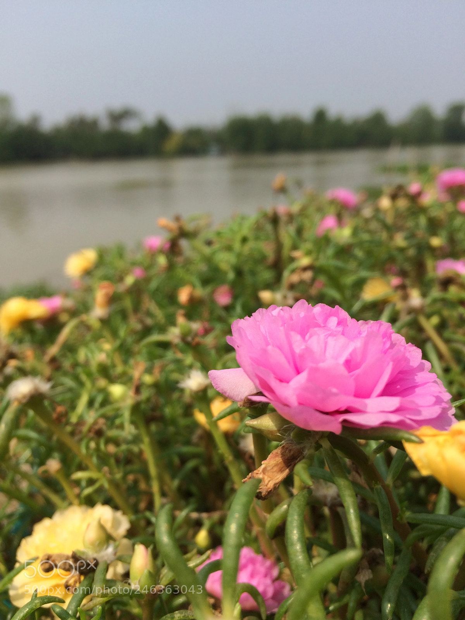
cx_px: 232
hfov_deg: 48.2
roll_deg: +2.7
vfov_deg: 61.7
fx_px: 519
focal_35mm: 29
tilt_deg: -17.1
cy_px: 310
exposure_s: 1/2053
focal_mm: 4.15
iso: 32
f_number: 2.2
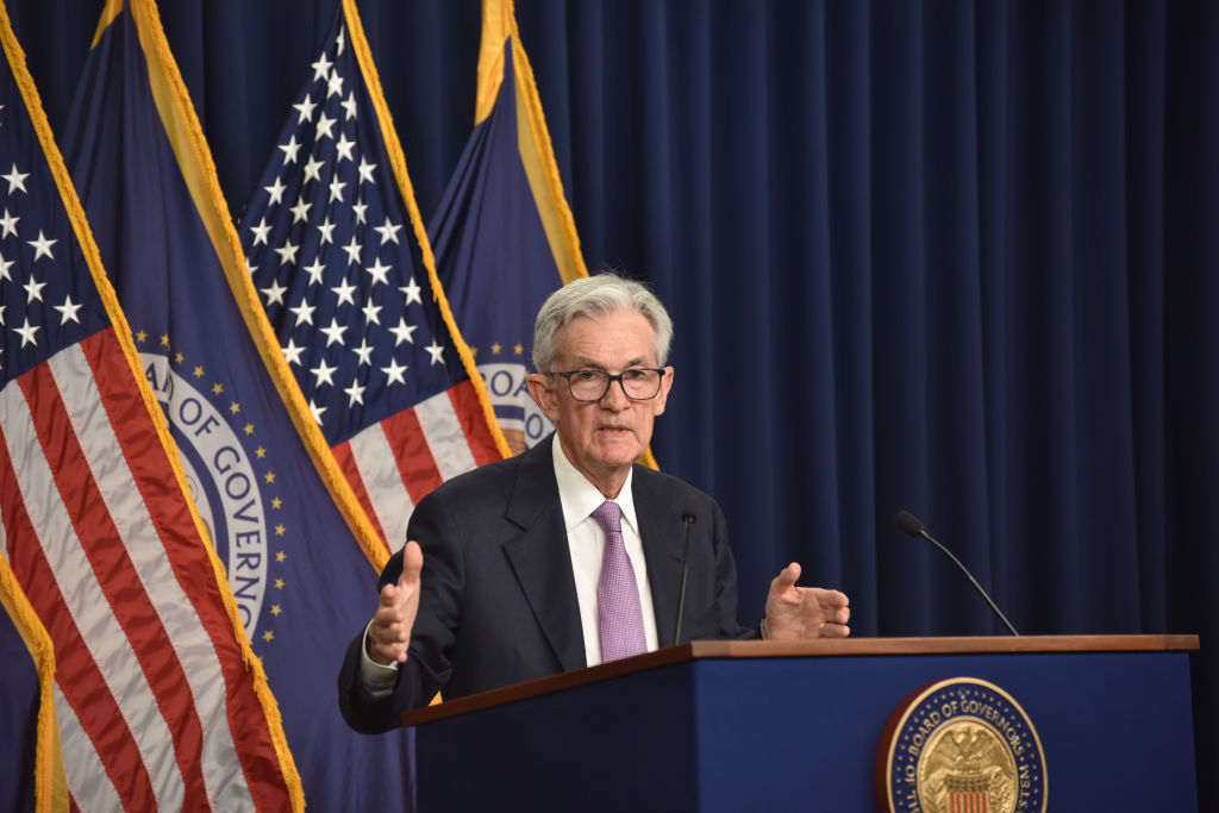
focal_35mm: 145
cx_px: 610
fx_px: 4910
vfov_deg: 9.5
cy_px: 406
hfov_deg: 14.2
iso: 1600
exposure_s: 1/200
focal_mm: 145
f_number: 4.8
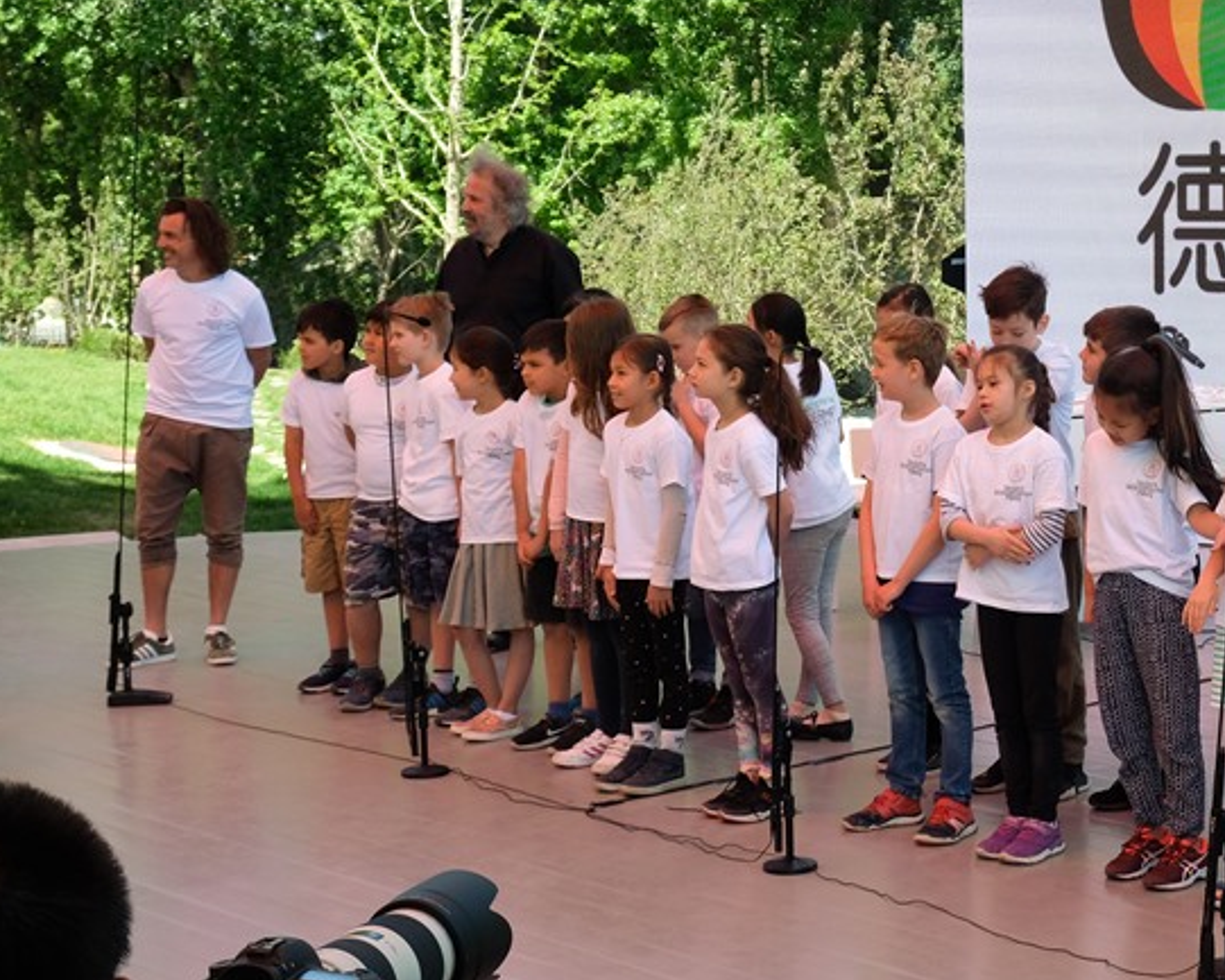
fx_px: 2901
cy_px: 418
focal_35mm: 80
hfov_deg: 23.2
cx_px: 1107
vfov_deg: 19.2
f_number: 9
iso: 800
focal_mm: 30.2
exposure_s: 1/400
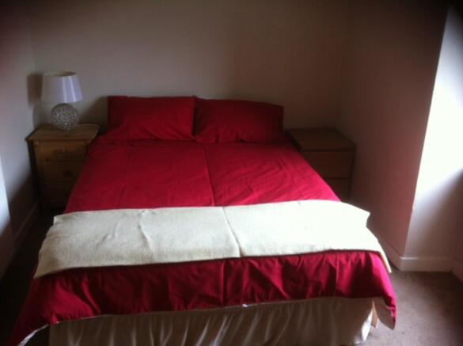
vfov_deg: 40.6
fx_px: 467
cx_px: 232
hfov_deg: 52.7
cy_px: 173
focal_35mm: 35
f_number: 2.8
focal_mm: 3.85
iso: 80
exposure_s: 1/15
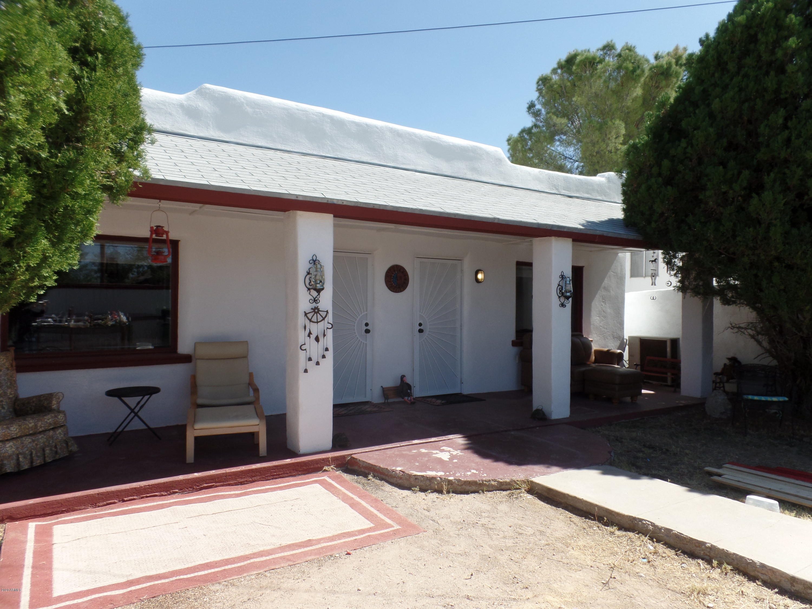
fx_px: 540
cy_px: 304
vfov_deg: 58.9
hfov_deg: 73.9
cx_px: 406
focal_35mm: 23
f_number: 3.5
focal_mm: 4.1
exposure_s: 1/500
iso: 80
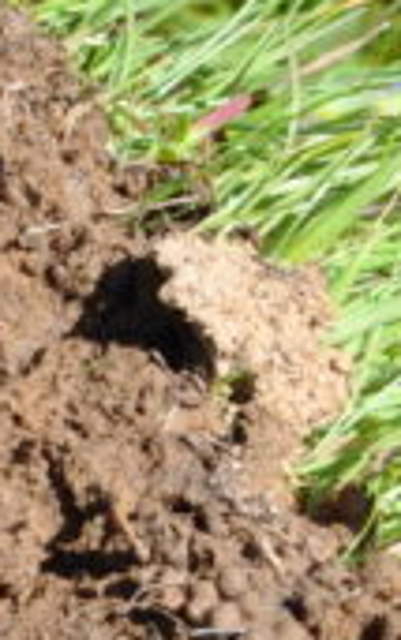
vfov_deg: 3.5
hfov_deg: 2.2
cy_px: 711
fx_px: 10353
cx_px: -184
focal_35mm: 593
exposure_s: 1/160
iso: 200
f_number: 13
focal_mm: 55
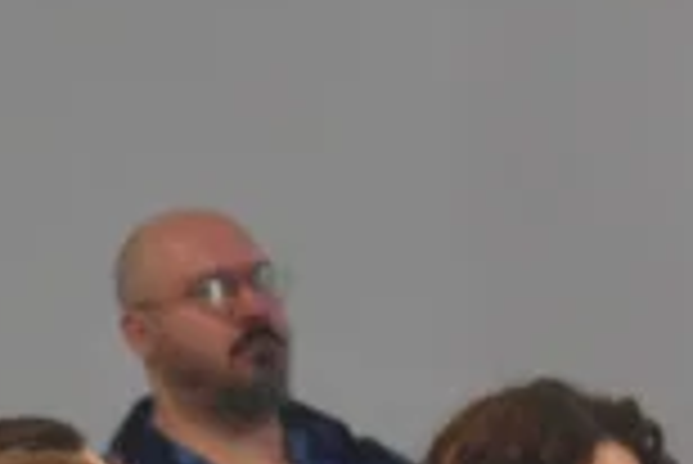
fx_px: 9865
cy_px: 703
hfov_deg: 4.0
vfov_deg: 2.7
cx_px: 968
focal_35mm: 512
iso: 2200
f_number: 4.5
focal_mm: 70
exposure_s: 1/250
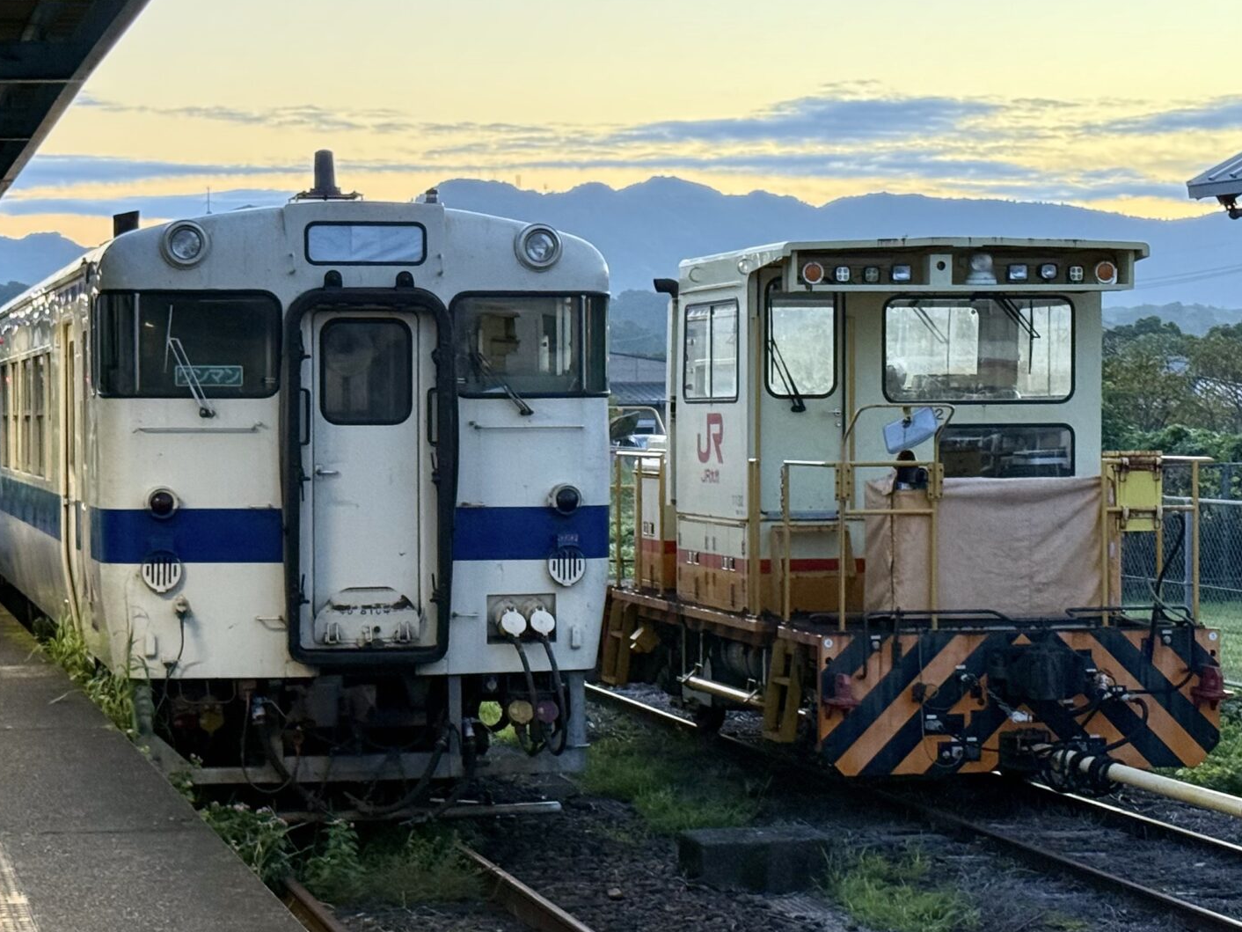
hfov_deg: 22.5
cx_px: 468
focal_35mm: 87
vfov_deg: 17.0
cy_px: 503
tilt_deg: -1.5
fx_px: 3122
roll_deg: +0.3
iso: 200
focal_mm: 6.76
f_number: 1.78
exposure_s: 1/60
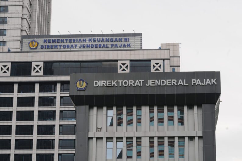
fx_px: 712
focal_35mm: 106
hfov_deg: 19.3
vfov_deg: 12.9
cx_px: 122
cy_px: 80
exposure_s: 1/400
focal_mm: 70
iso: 400
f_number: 11
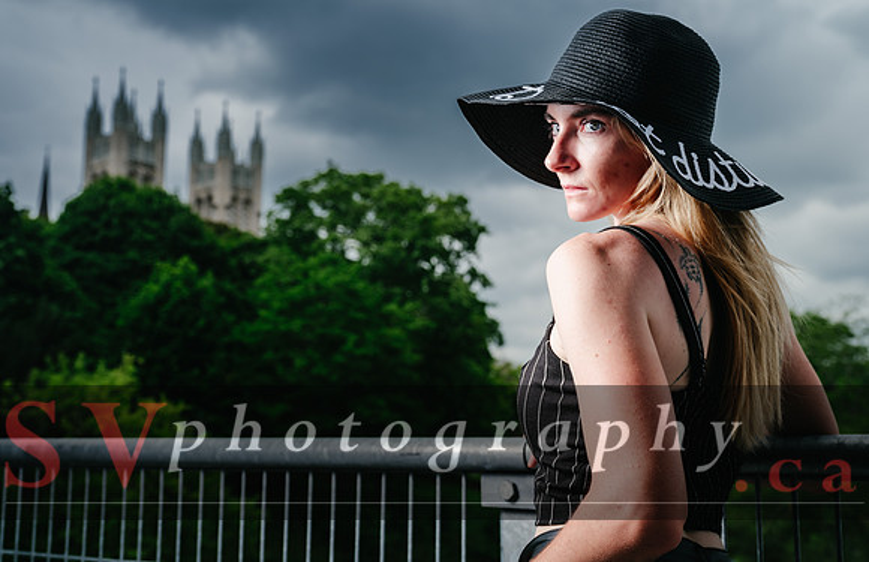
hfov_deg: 42.1
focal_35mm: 47
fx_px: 1129
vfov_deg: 27.9
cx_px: 434
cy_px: 261
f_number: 7.1
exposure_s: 1/125
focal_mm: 56.5
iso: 100
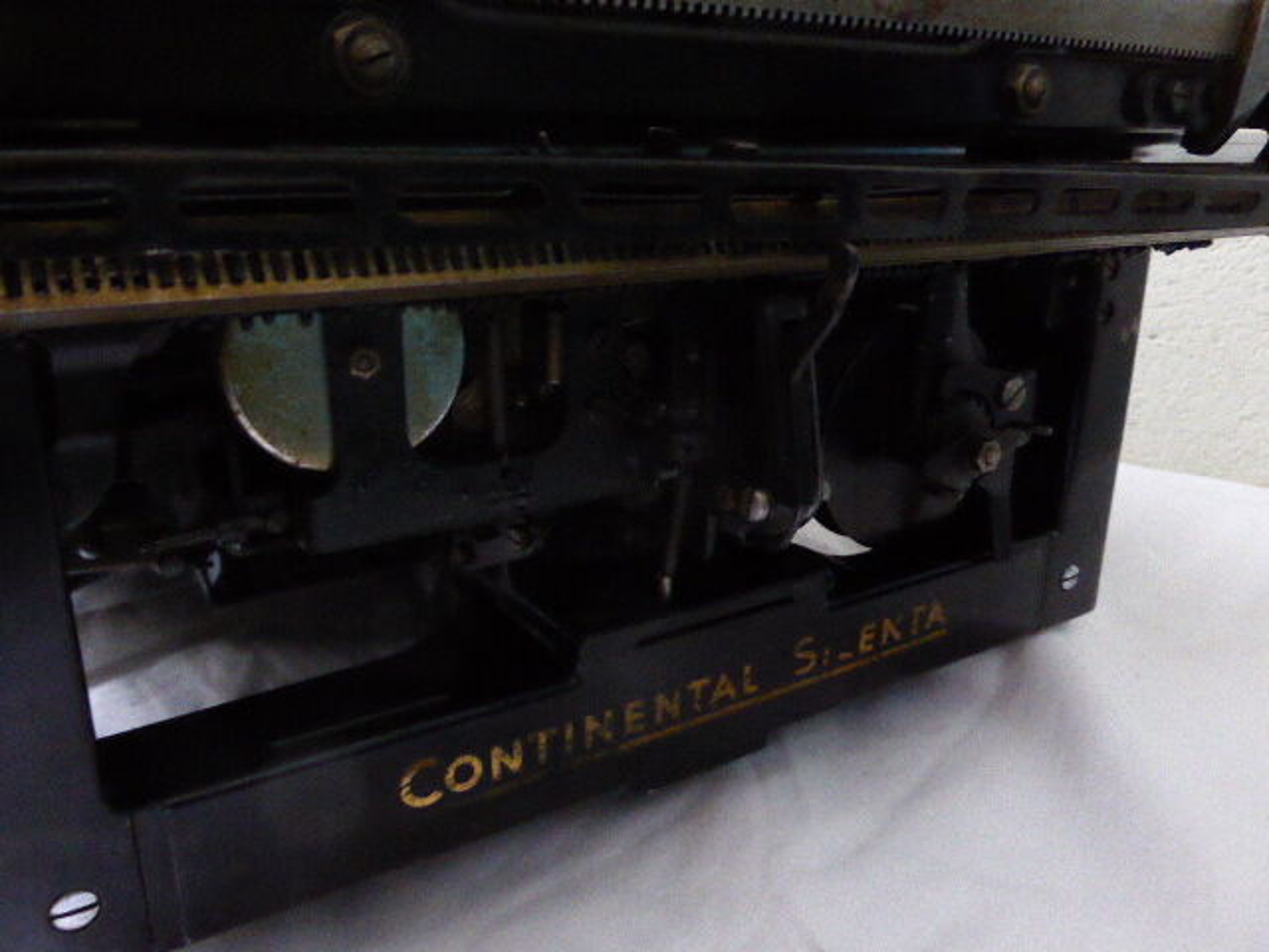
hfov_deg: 63.4
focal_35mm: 28
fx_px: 1026
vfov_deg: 49.7
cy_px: 476
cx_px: 634
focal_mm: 4.8
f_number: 3.4
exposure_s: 1/15
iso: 1600
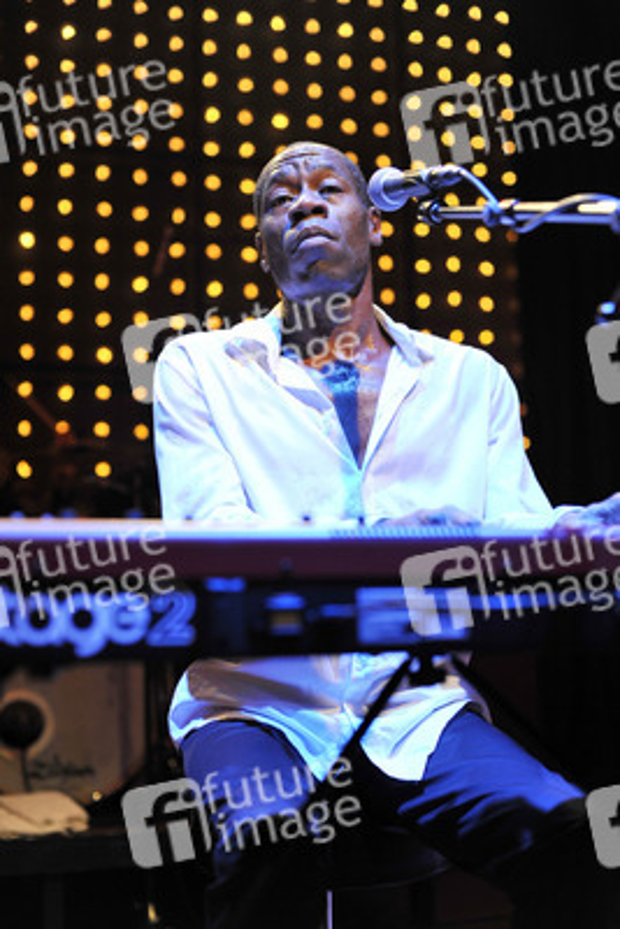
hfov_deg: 27.0
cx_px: 310
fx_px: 1290
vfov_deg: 39.6
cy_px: 464
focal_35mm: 50
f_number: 2.8
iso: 1600
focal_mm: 50
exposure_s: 1/160
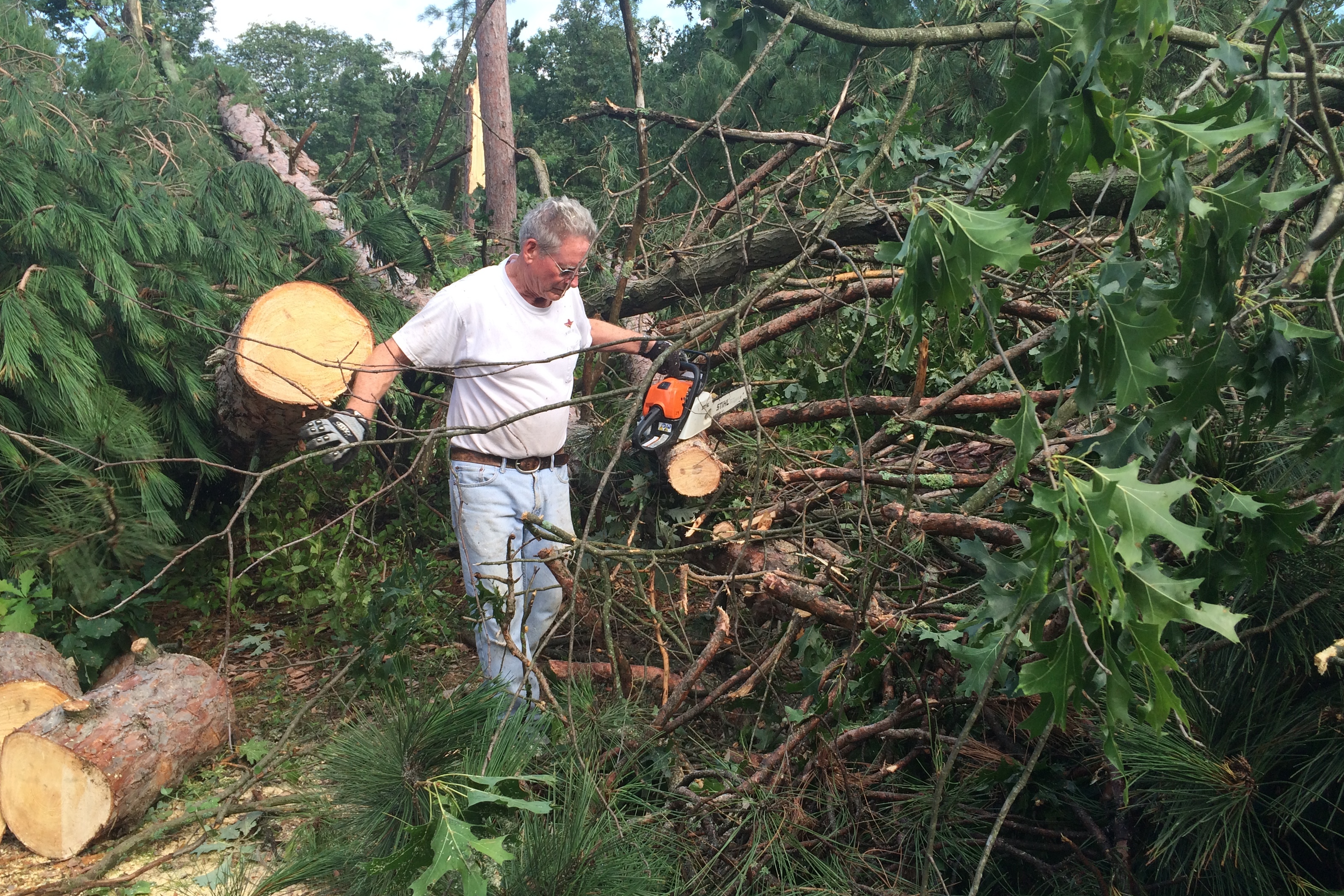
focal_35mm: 31
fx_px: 1157
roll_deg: -0.2
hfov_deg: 60.3
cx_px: 688
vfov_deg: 42.3
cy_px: 434
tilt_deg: -7.8
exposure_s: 1/436
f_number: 2.2
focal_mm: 4.15
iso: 32
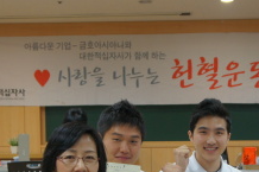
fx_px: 619
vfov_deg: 15.4
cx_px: 159
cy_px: 196
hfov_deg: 23.6
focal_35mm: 86
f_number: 4
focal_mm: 25
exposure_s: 1/40
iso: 500
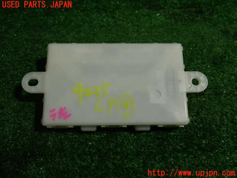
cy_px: 89
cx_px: 118
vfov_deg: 39.7
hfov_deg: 51.4
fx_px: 246
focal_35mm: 36
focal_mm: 6.37
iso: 160
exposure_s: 1/80
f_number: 2.5
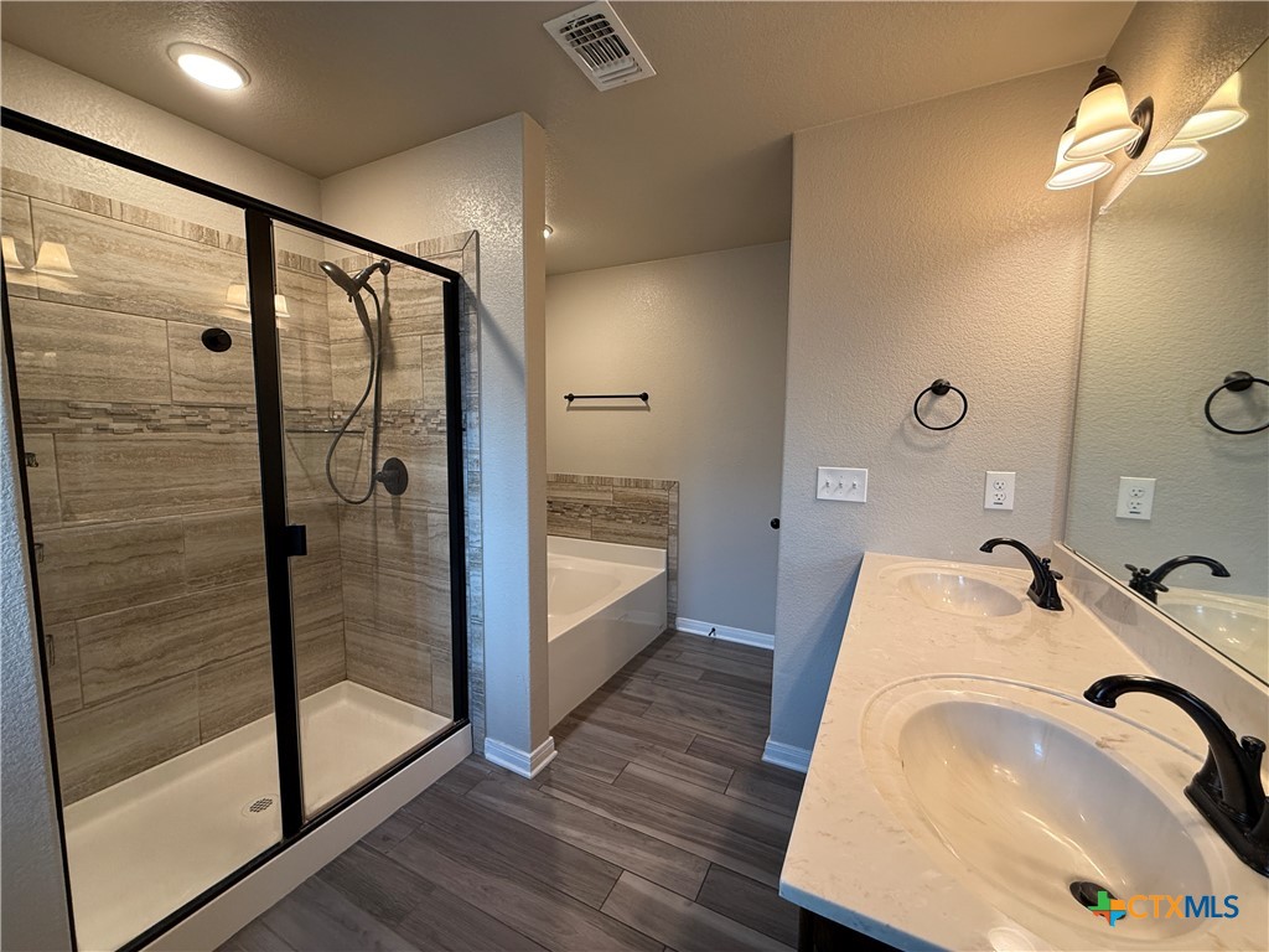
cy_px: 476
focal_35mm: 14
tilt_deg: -4.3
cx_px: 634
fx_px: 513
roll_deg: -0.2
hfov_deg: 102.1
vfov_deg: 85.7
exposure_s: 1/60
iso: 200
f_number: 2.2
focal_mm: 2.22
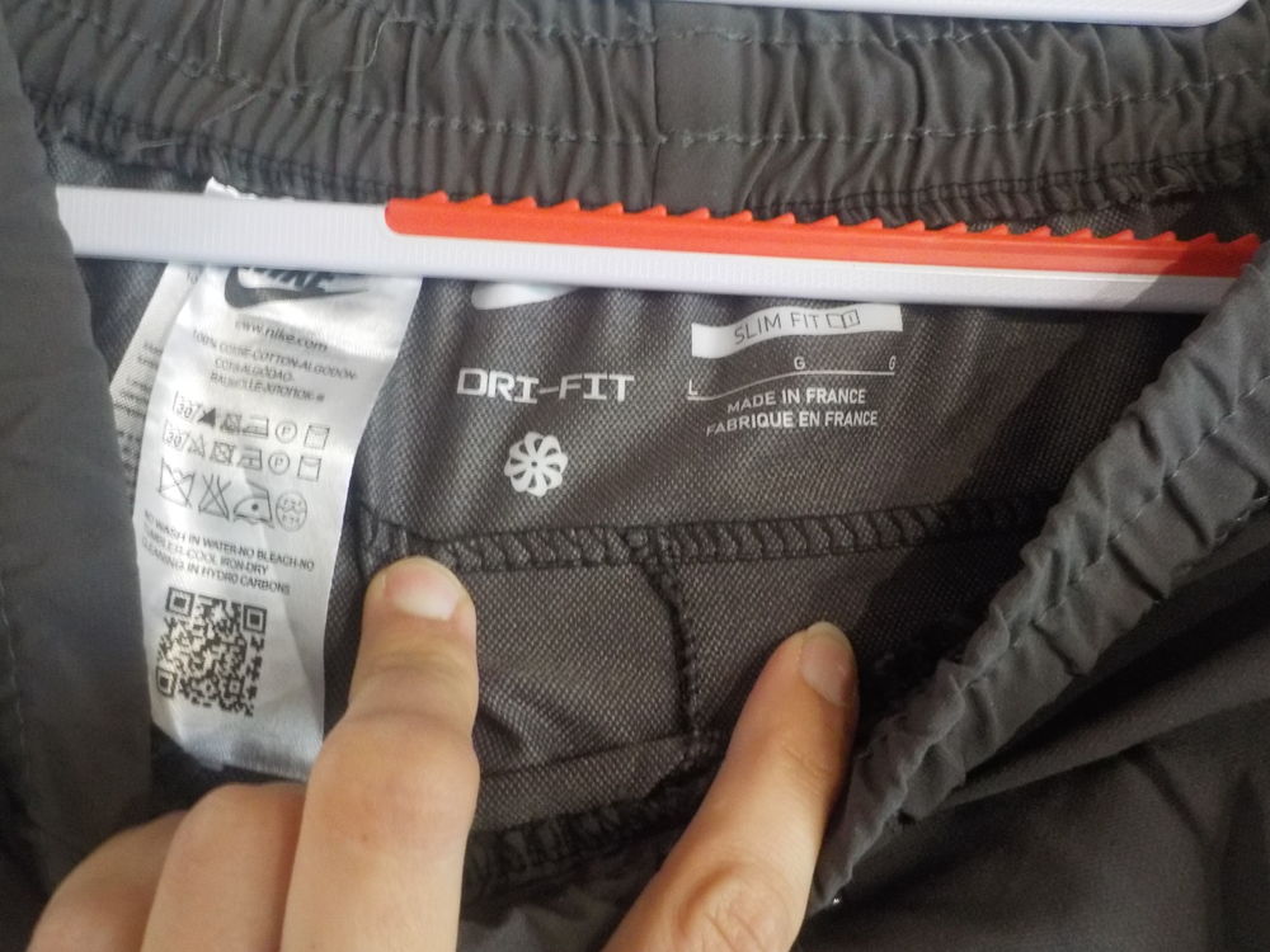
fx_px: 1101
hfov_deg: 60.0
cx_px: 635
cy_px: 476
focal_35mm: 30
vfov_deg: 46.8
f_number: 3.3
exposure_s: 1/8
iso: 640
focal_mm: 4.1
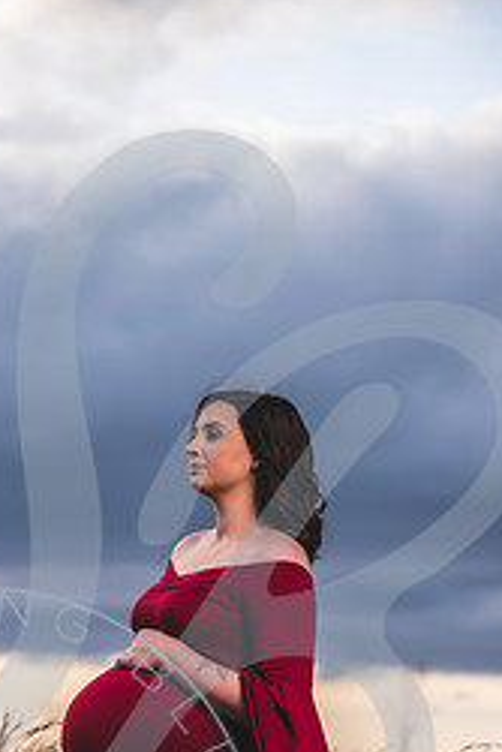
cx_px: 117
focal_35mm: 126
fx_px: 2632
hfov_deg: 10.9
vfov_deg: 16.1
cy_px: 638
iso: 100
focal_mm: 70
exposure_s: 1/500
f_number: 2.8
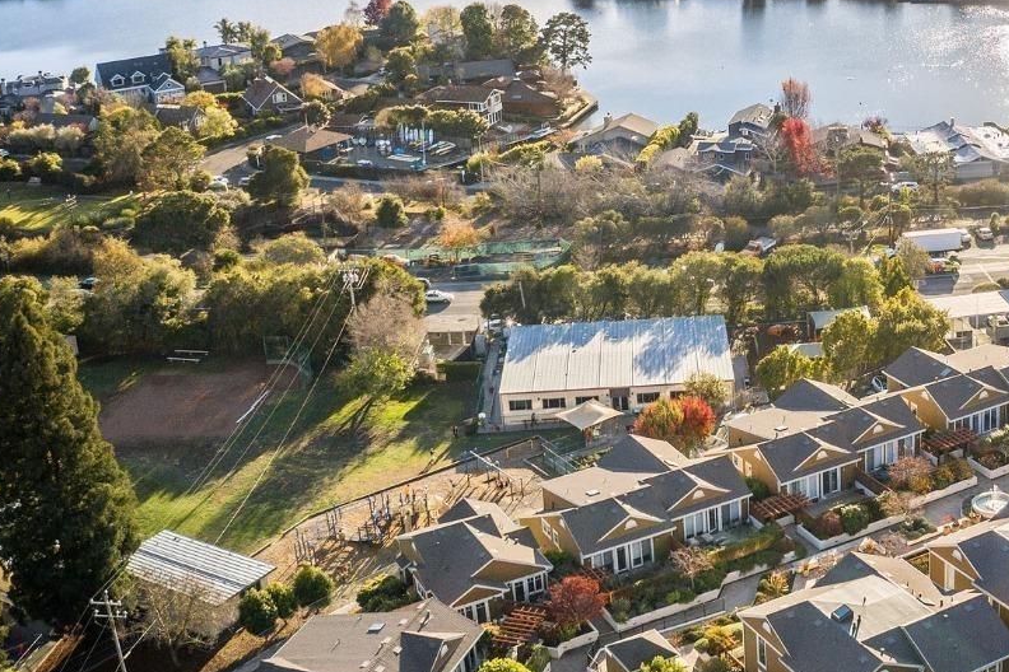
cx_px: 855
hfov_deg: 35.8
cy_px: 156
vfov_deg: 25.2
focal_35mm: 53
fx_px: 1485
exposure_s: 1/1250
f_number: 3.5
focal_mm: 10.26
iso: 100
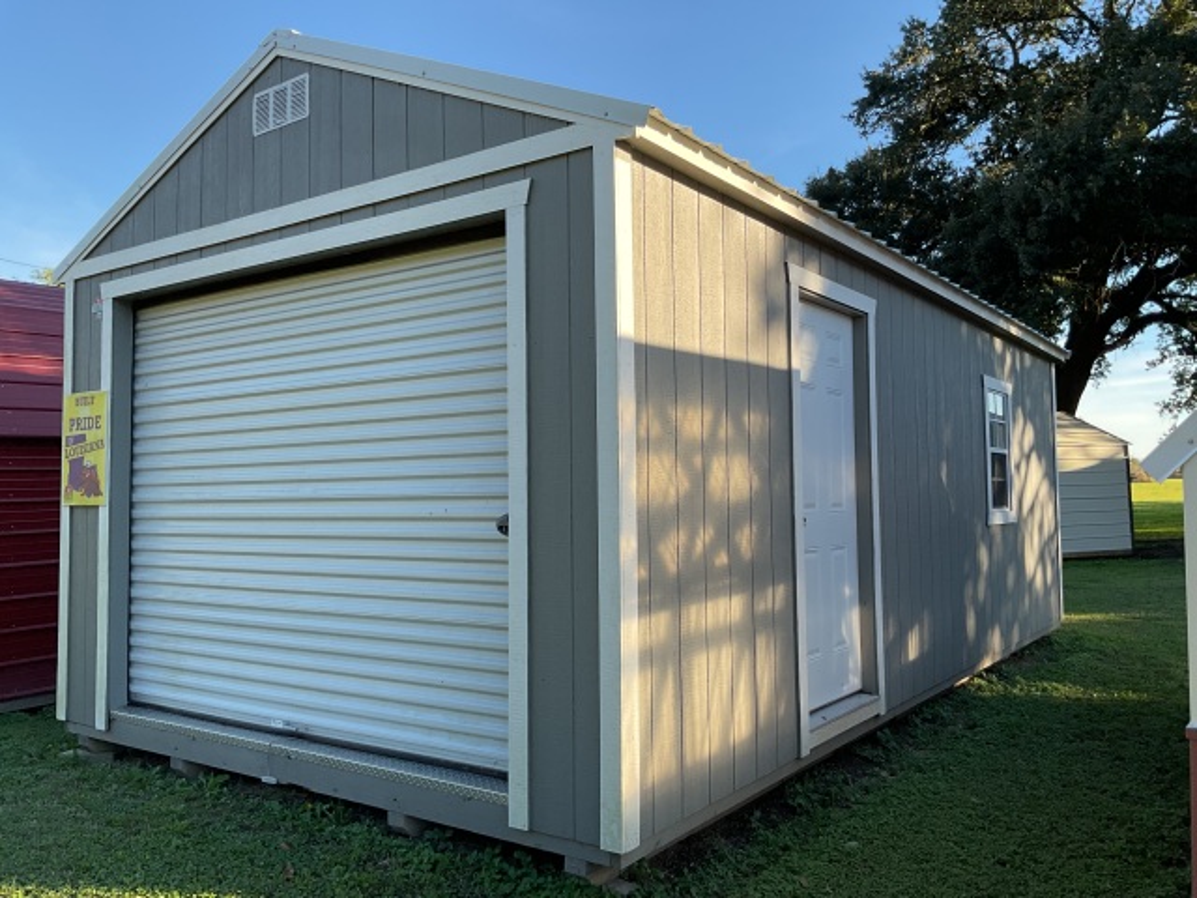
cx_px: 598
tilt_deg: +3.3
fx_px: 1003
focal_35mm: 29
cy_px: 449
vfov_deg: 48.2
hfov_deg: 61.7
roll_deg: +1.3
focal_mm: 3
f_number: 1.8
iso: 16
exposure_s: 1/446
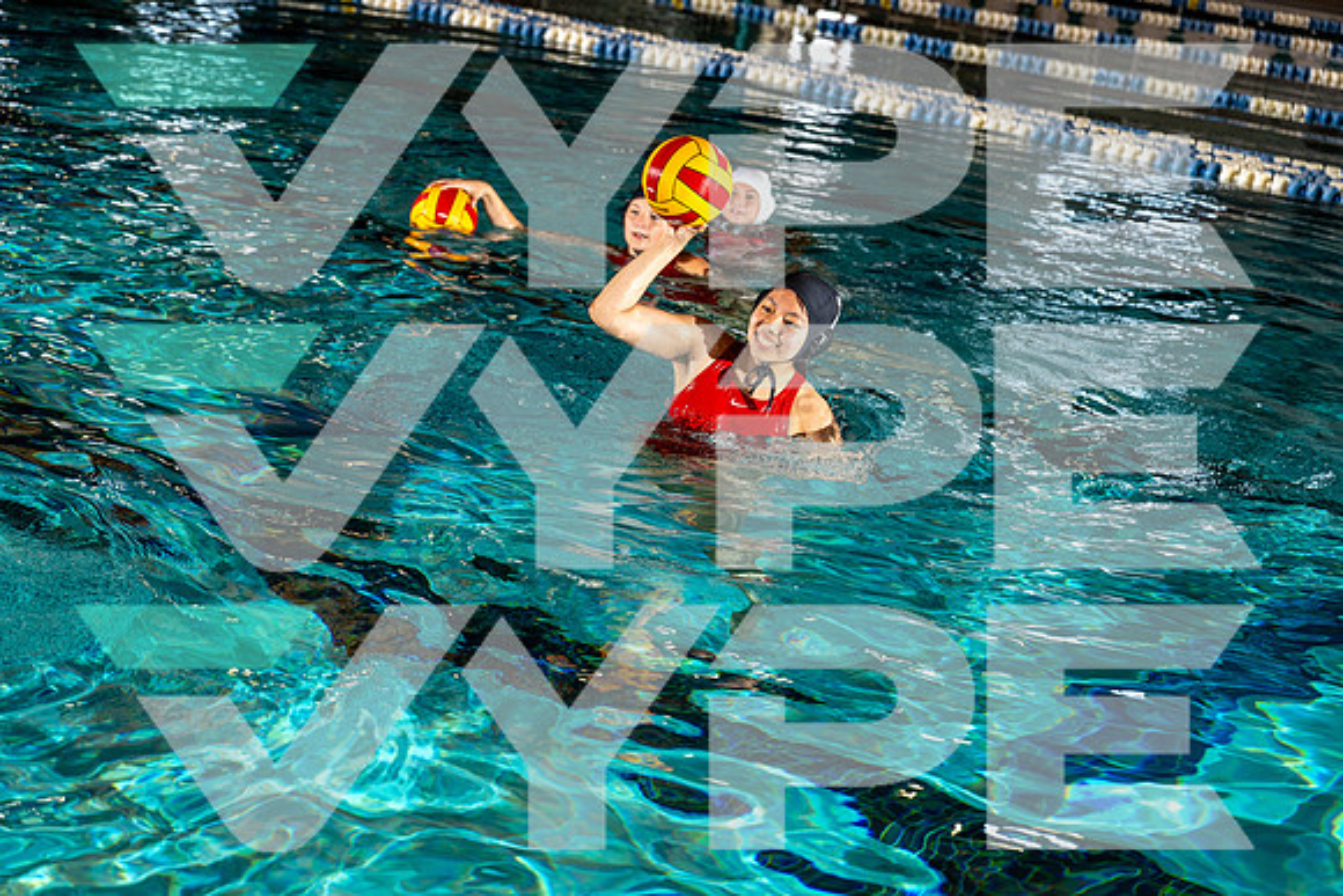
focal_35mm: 70
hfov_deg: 28.8
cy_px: 448
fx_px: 2612
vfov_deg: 19.5
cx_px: 672
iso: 100
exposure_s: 1/250
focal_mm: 70
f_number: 4
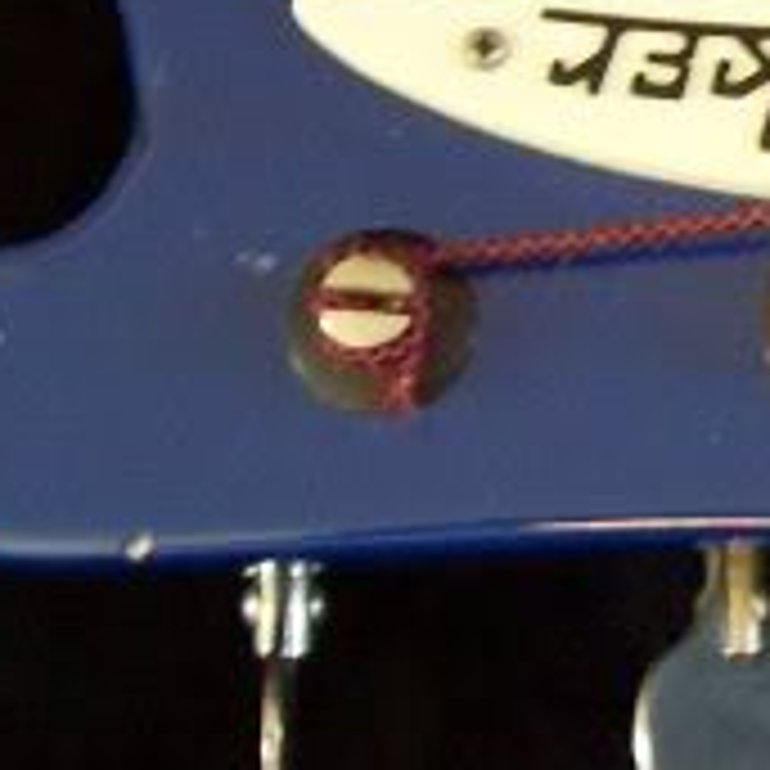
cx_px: 806
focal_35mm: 119
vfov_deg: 14.6
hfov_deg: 14.4
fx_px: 2995
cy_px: 158
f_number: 2.7
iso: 200
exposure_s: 1/8
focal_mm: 6
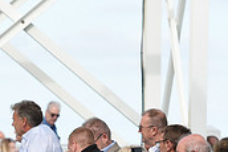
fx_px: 4266
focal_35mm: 673
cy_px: 240
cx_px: -20
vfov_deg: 2.0
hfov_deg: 3.1
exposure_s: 1/1250
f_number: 5.6
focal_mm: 200
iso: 400
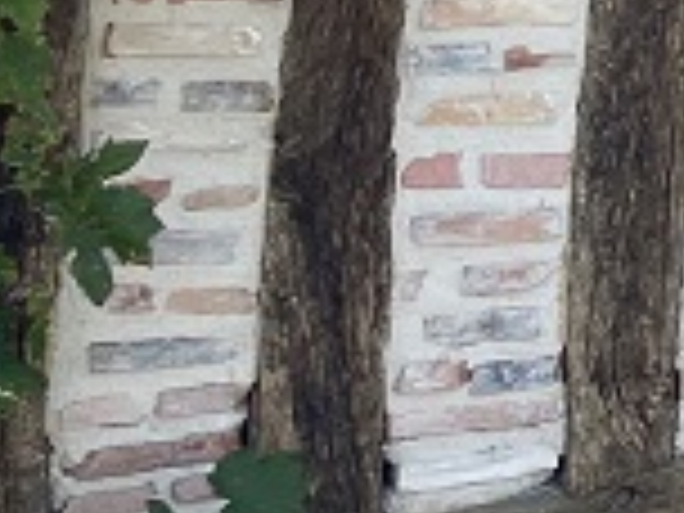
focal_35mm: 179
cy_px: -590
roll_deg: +0.7
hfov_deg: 9.1
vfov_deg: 7.9
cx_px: 1989
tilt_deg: +8.1
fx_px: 3537
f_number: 1.6
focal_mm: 4.2
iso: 32
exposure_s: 1/643
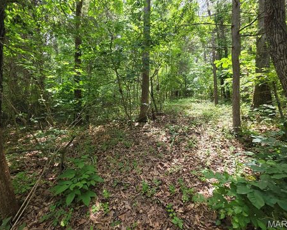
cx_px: 141
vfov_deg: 88.0
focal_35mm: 14
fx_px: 119
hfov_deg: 100.7
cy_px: 112
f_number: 1.9
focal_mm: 2.2
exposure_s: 1/120
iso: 50
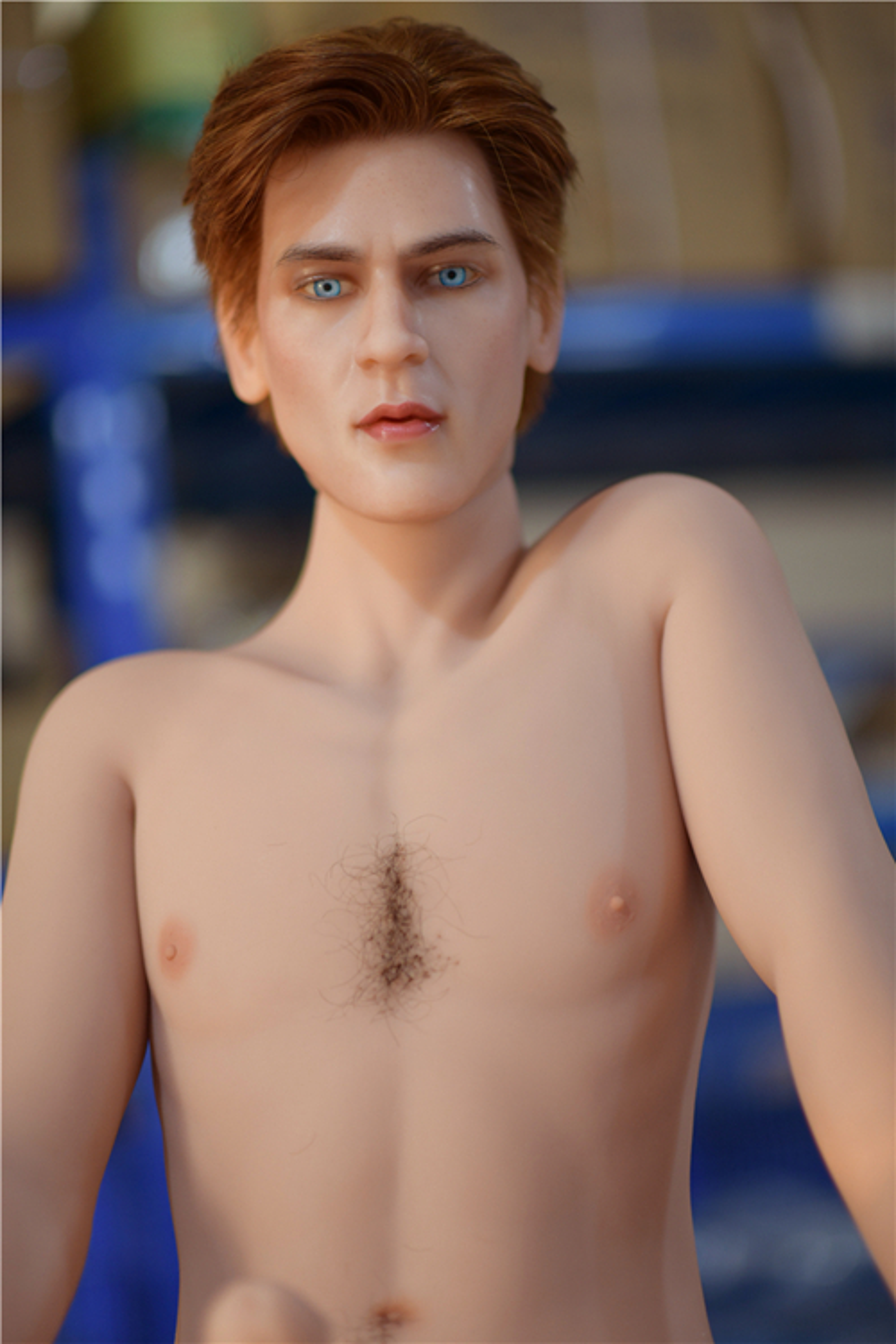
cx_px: 448
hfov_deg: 16.1
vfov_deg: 23.9
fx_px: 3173
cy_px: 672
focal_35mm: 85
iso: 400
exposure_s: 1/200
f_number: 1.4
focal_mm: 85
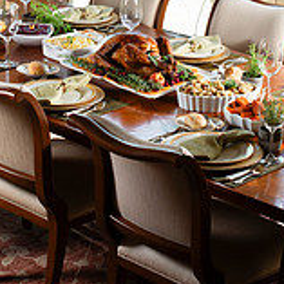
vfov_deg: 14.0
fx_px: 1132
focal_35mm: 122
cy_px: -34
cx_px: 81
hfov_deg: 14.3
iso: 250
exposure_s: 1/125
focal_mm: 50
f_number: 7.1
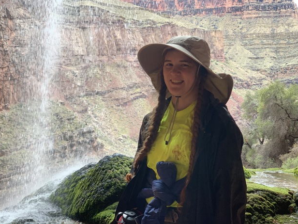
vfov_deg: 27.0
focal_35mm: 54
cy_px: 108
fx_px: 465
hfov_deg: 35.5
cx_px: 149
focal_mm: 6
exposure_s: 1/122
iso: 80
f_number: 2.4
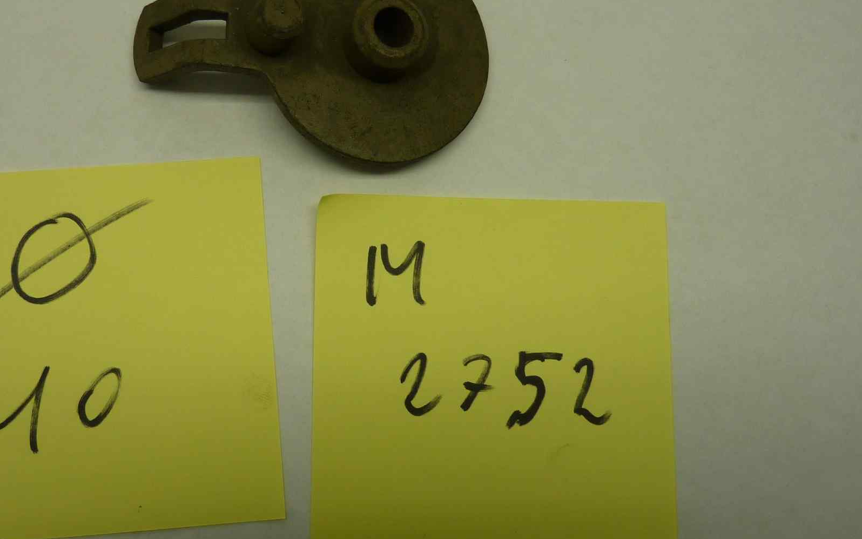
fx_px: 799
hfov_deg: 56.0
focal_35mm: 34
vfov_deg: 37.3
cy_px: 258
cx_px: 319
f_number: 3.3
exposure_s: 1/60
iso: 80
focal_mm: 4.1
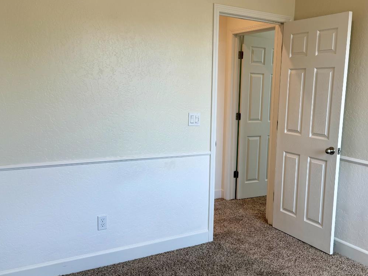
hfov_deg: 50.8
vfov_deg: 39.6
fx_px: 383
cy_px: 151
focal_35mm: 36
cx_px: 229
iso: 64
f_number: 1.78
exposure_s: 1/120
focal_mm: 6.76
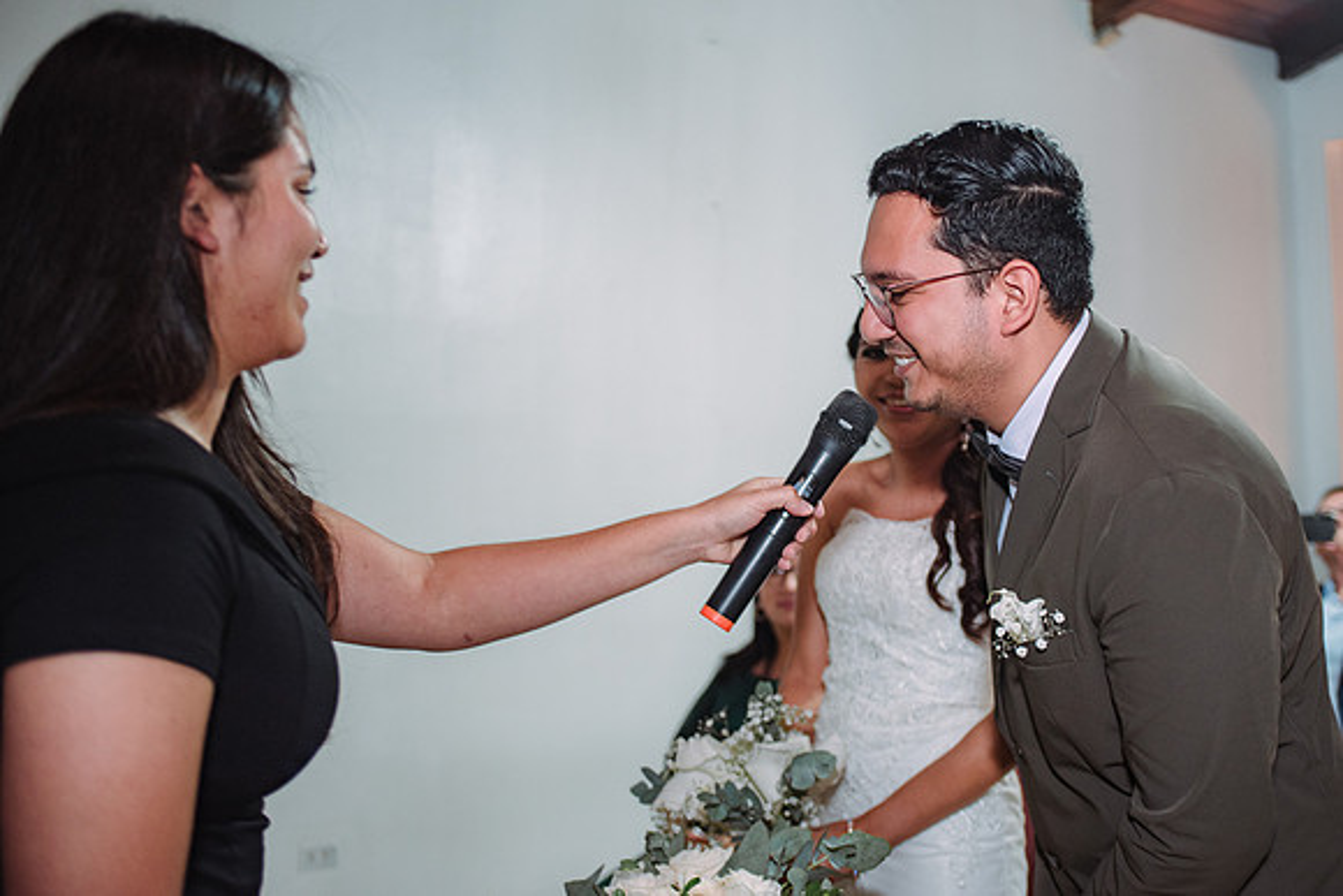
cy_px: 398
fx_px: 1490
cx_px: 764
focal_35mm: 40
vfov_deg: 33.4
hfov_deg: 48.4
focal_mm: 35
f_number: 2.8
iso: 1000
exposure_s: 1/125
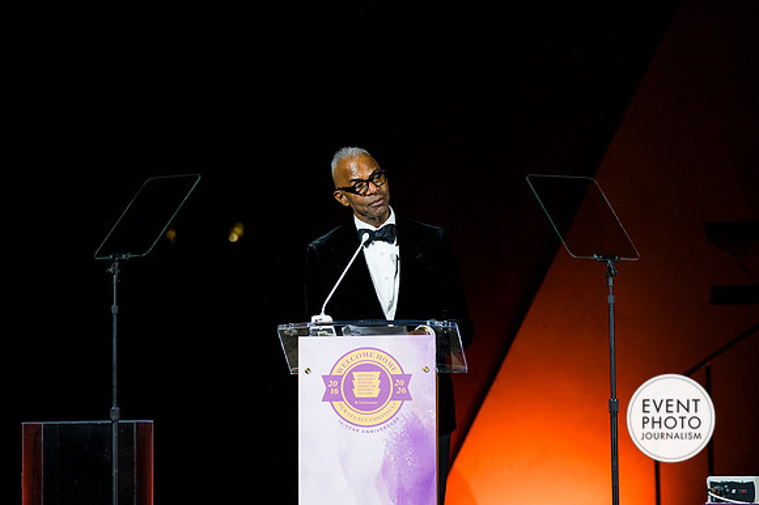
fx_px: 4741
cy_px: 252
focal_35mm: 225
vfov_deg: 6.1
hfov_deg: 9.2
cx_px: 380
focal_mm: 150
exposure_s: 1/200
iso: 450
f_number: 3.5
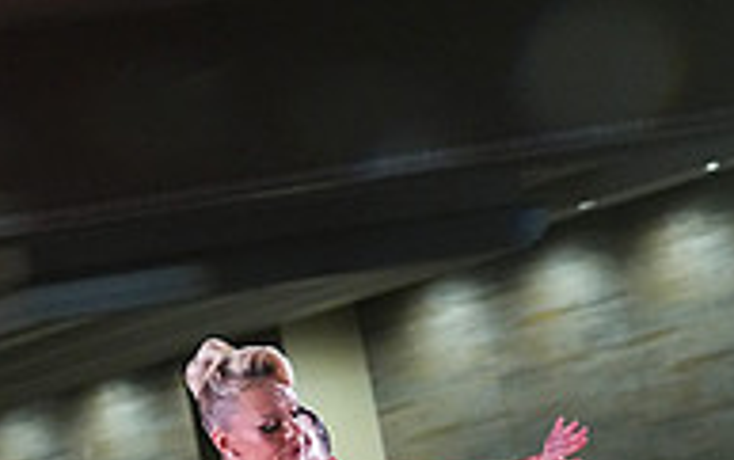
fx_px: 7788
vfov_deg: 3.4
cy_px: 671
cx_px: 361
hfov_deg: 5.4
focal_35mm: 389
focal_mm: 127
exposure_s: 1/400
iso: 8000
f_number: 5.6
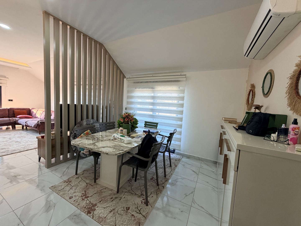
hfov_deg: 102.1
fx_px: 122
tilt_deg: -4.3
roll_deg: -3.6
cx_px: 150
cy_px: 113
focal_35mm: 14
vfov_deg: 85.7
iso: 200
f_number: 2.2
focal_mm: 2.22
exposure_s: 1/121
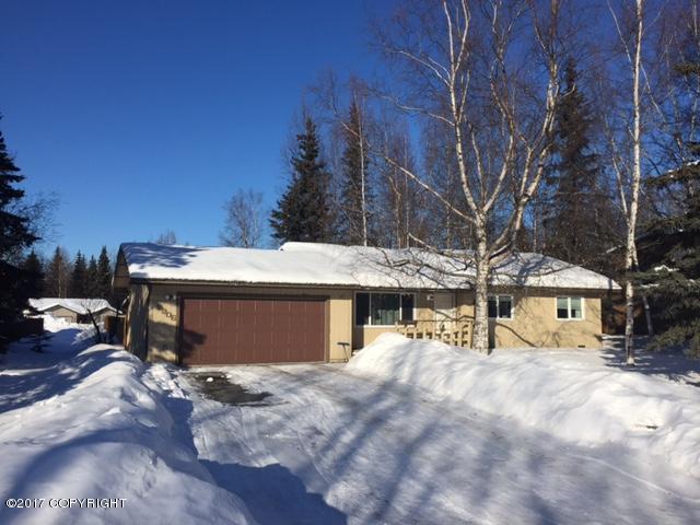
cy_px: 262
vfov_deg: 48.2
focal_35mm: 29
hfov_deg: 61.7
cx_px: 350
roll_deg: -0.9
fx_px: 586
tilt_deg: +5.6
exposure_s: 1/3597
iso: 32
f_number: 2.2
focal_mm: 4.15
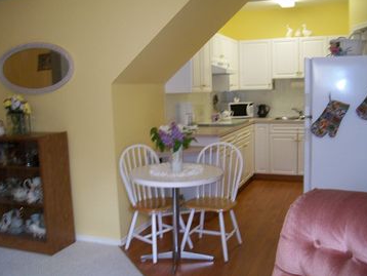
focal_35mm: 37
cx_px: 184
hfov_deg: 50.1
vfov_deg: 38.7
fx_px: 393
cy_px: 136
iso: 160
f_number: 2.7
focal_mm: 6
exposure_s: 1/30
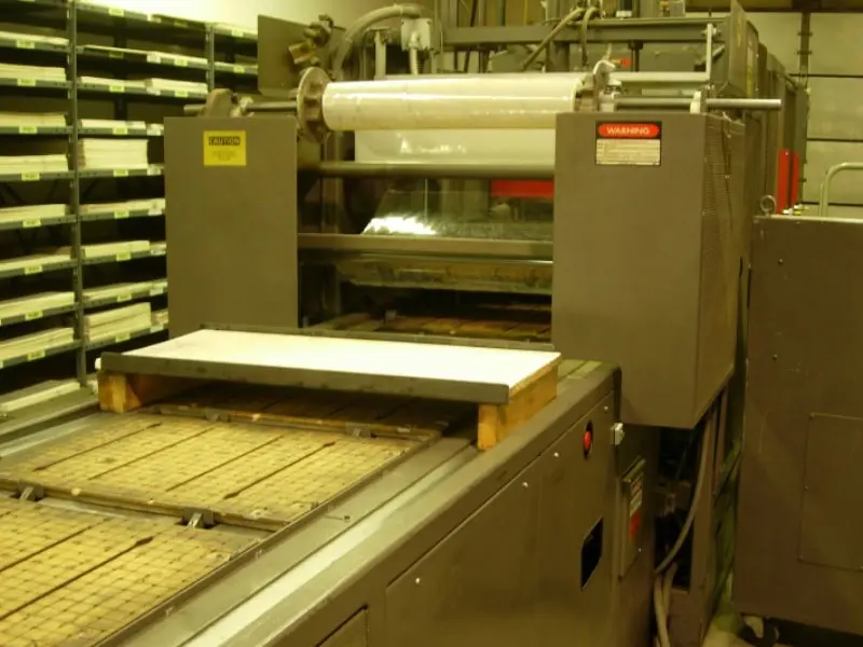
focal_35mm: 38
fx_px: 947
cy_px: 324
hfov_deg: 49.0
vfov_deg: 37.7
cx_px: 432
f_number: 2.8
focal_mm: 7.8
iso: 79
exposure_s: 1/7
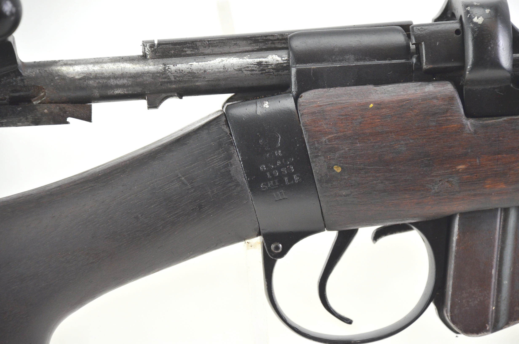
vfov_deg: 6.8
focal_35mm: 202
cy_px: 172
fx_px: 2913
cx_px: 260
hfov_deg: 10.2
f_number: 5.6
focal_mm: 135
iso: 900
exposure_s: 1/125
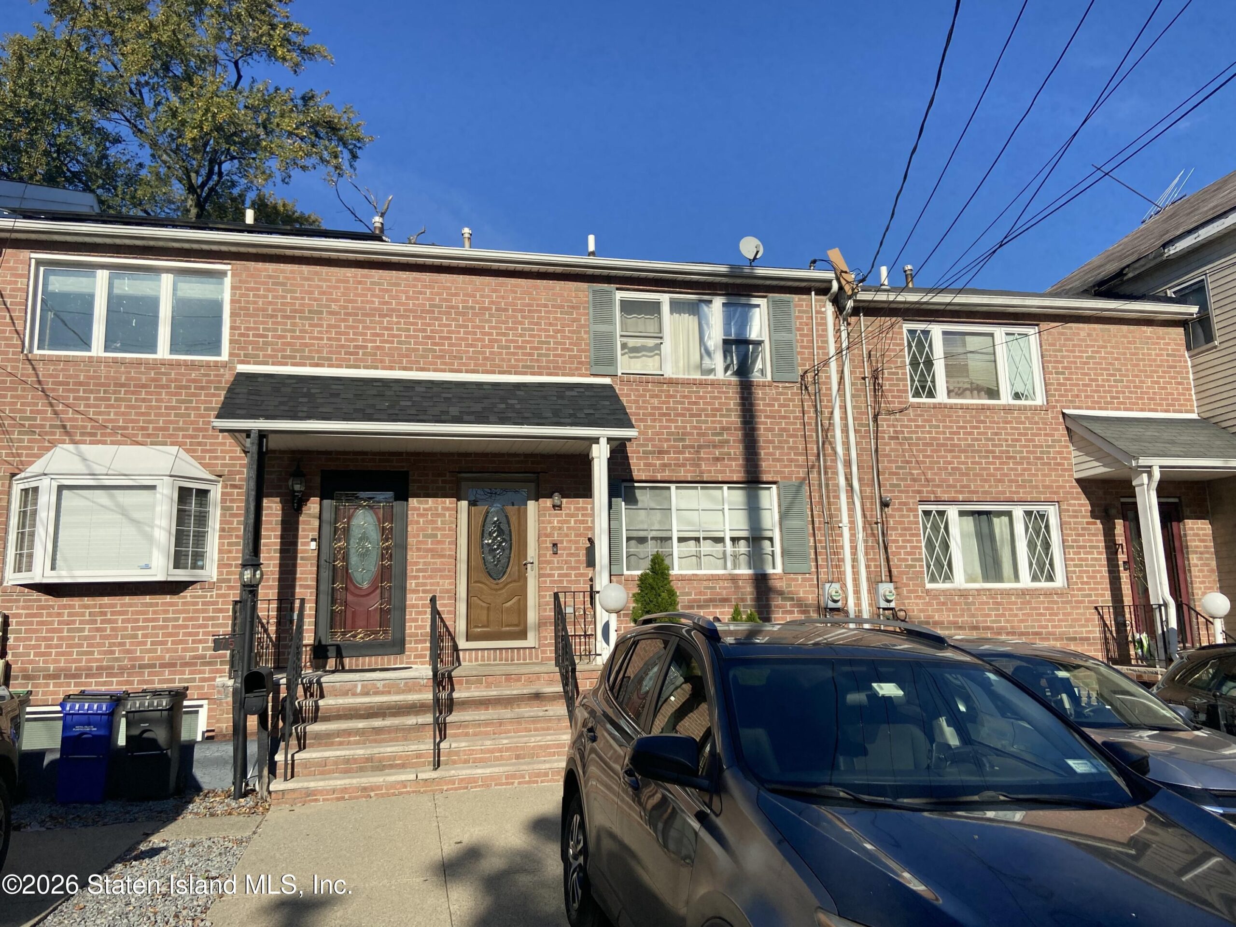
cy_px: 464
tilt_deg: +9.7
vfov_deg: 53.1
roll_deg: +1.5
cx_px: 618
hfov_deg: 67.3
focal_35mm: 26
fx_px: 928
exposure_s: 1/3846
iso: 32
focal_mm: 4.25
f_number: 1.8
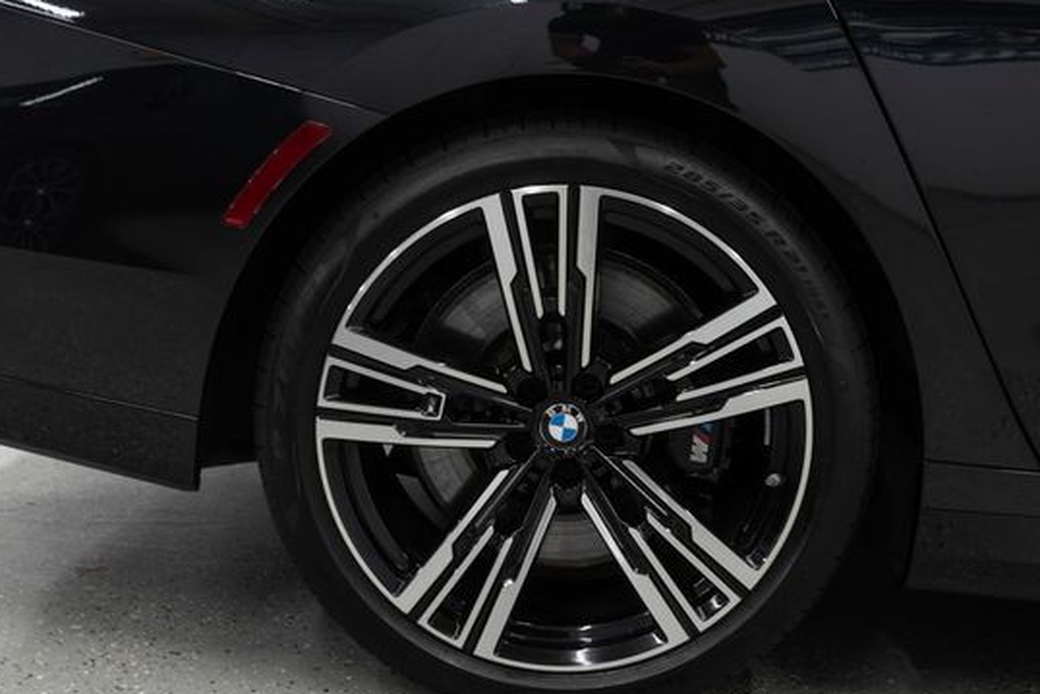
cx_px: 514
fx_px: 1445
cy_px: 407
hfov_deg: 39.6
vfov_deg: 27.0
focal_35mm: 50
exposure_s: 1/40
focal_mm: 28
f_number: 3.2
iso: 250
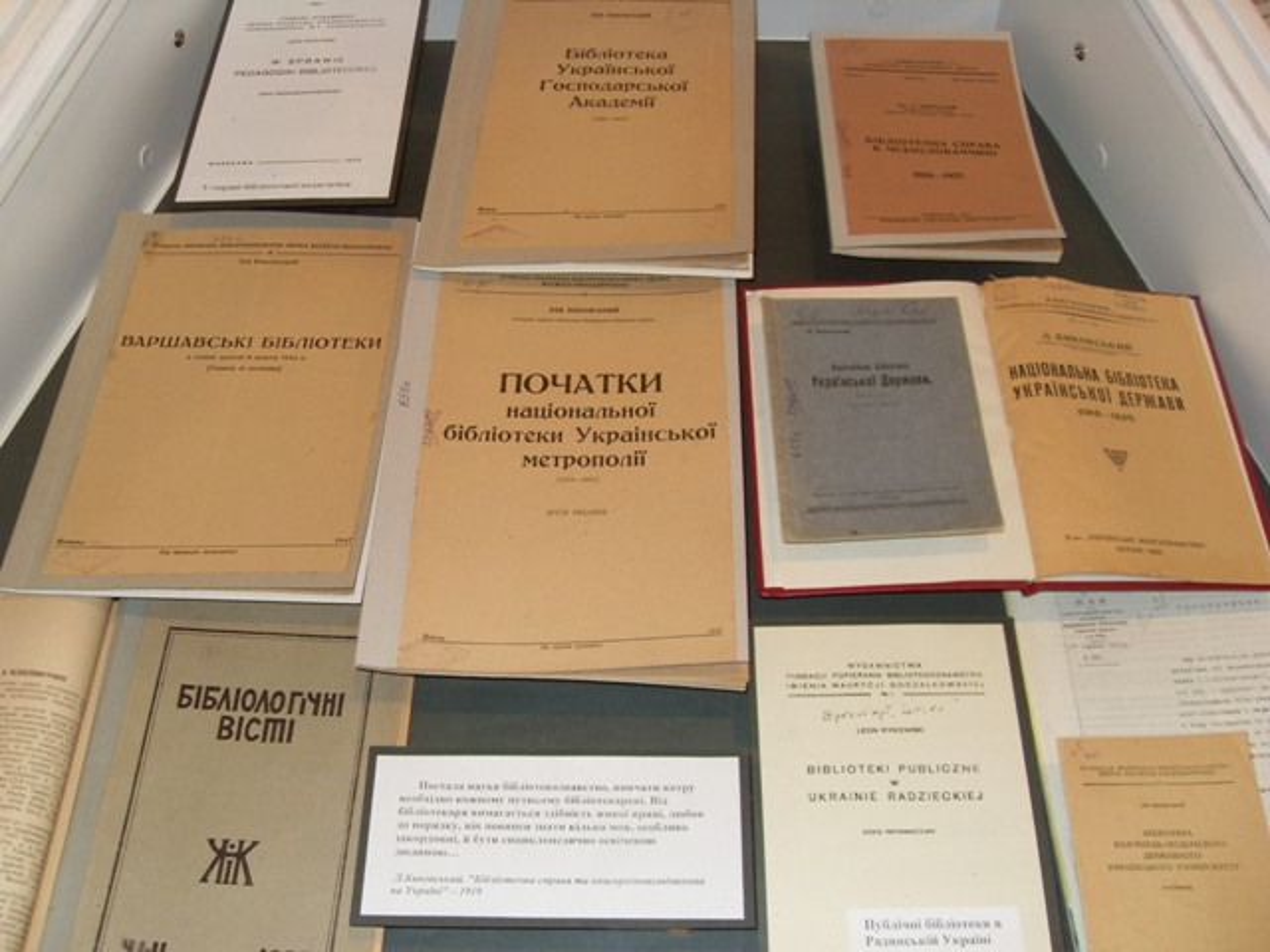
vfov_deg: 40.7
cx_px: 635
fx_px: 1284
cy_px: 476
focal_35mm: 35
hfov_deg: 52.6
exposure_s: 1/45
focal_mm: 6.3
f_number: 2.8
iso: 100
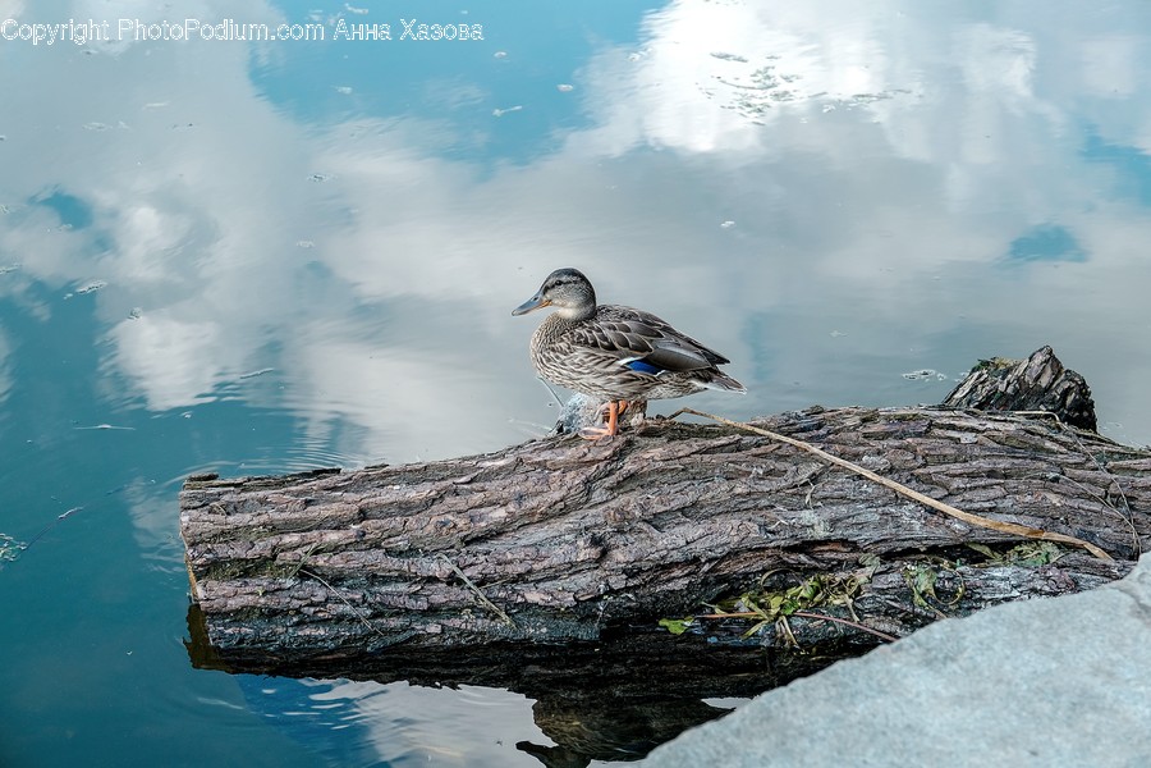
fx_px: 2653
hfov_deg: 24.5
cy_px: 384
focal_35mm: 83
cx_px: 576
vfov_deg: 16.5
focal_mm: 55
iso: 400
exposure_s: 1/250
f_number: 5.6
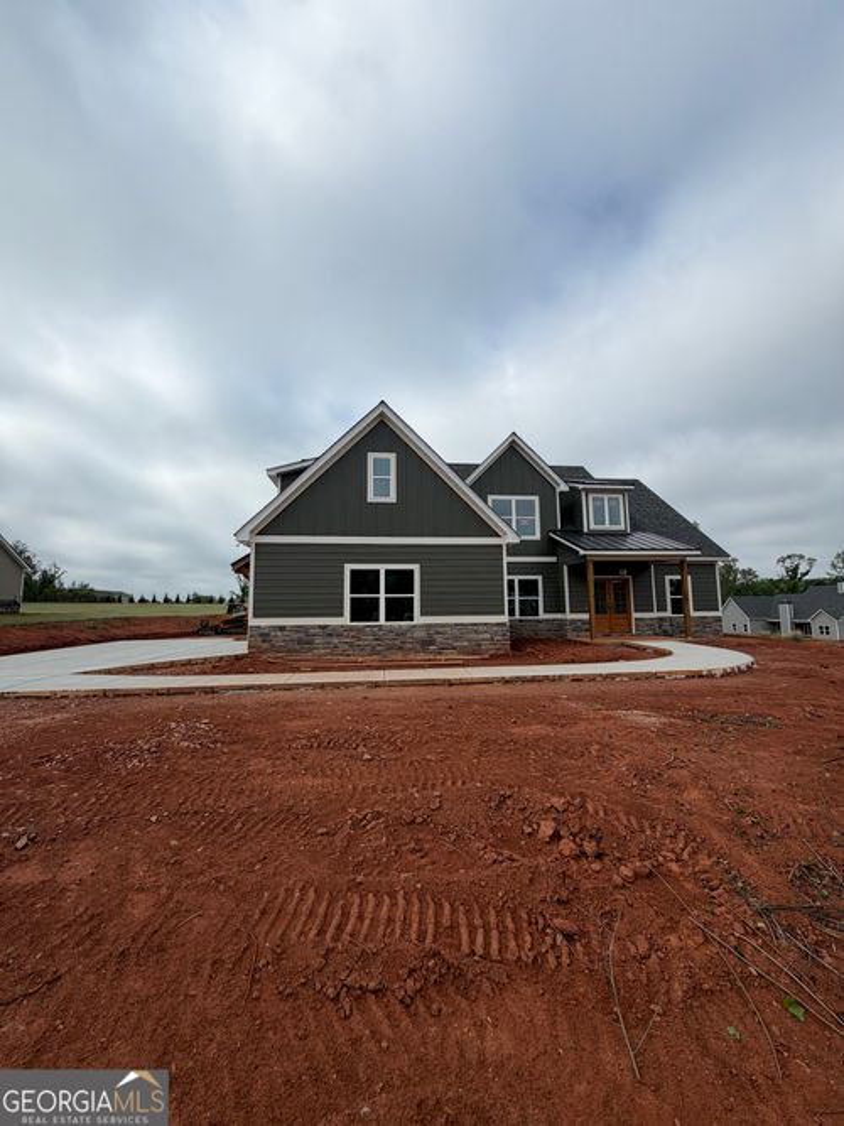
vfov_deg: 102.1
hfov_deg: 85.7
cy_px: 563
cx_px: 422
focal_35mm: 14
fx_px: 455
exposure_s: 1/1087
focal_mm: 2.22
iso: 20
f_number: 2.2
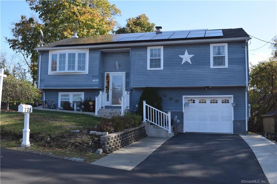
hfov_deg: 49.6
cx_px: 138
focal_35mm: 39
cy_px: 92
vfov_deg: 34.2
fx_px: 300
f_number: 8
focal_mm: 26
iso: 220
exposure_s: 1/250
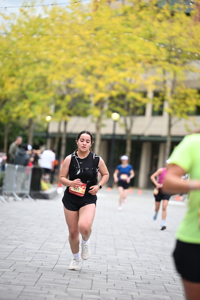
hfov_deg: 8.9
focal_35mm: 155
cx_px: 100
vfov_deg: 13.2
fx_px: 1291
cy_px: 150
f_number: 2.8
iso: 640
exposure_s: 1/2000
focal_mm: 155
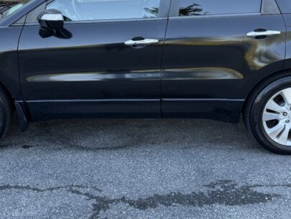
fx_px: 395
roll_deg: -2.0
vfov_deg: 30.6
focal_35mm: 47
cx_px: 125
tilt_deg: -13.4
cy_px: 66
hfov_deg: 40.3
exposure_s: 1/157
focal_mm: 6.76
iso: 64
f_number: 1.78
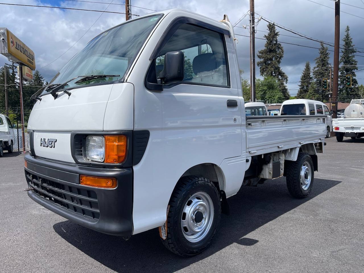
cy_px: 136
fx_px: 263
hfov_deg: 69.4
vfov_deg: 54.9
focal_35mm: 25
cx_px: 182
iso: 32
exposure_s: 1/3663
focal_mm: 5.1
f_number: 1.6
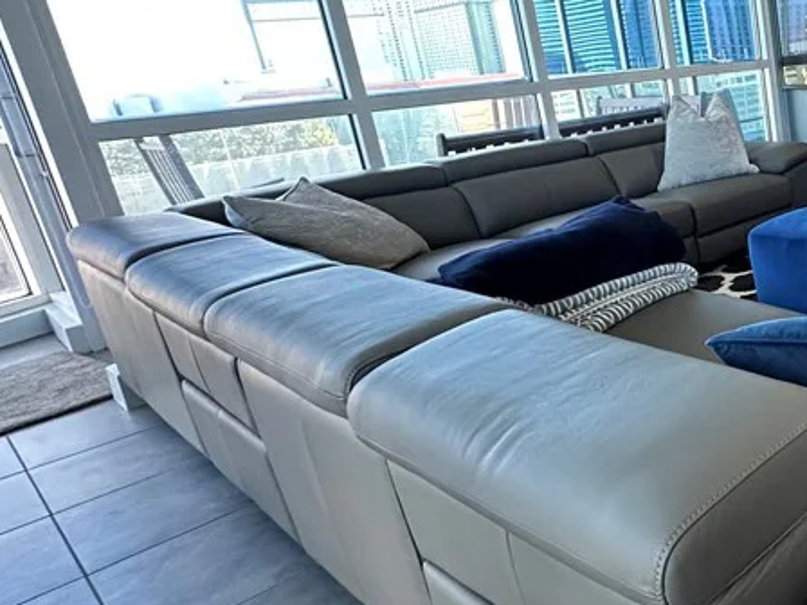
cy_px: 236
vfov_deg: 43.9
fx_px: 746
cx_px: 895
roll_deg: +5.0
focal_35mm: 32
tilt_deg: -15.1
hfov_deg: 43.4
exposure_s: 1/71
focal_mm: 2.22
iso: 320
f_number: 2.2
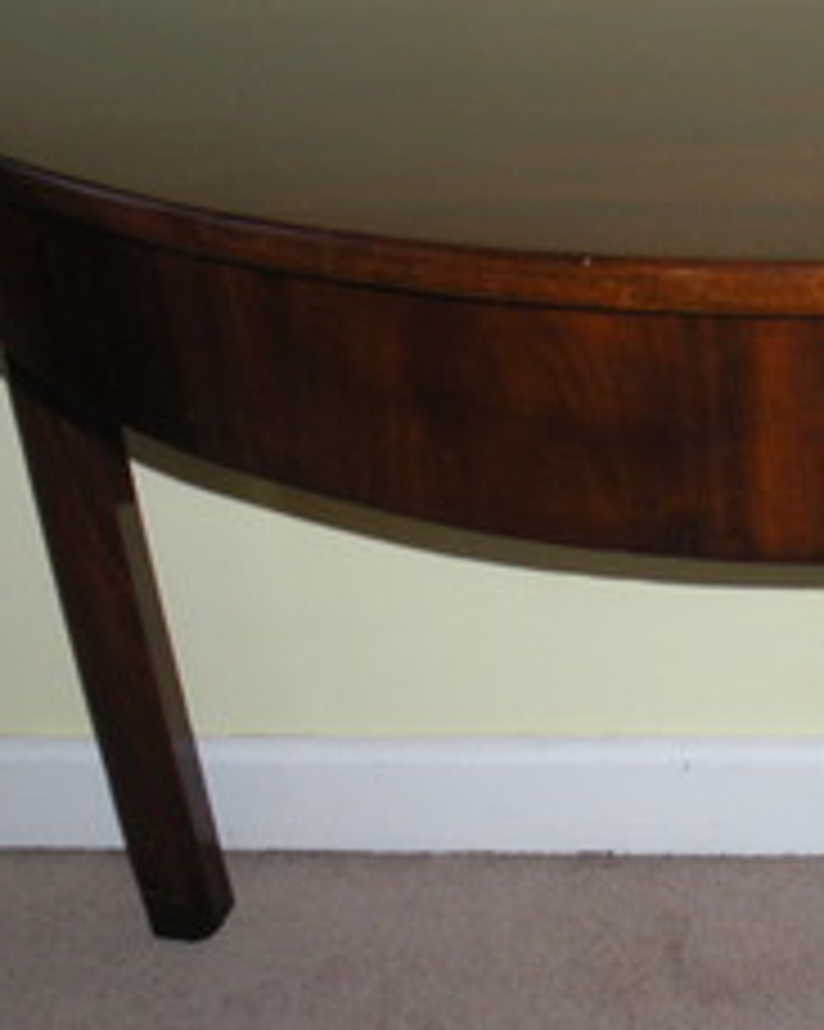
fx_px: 2806
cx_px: 1004
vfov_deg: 20.8
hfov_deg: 16.0
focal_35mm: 92
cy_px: 459
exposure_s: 1/60
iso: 131
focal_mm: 6.3
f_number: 3.5
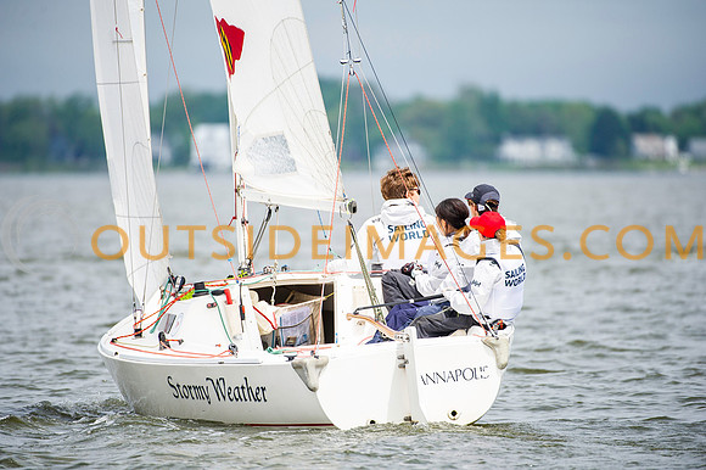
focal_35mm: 407
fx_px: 7981
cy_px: 235
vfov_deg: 3.4
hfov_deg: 5.1
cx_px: 353
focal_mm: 400
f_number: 5
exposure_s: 1/4000
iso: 500
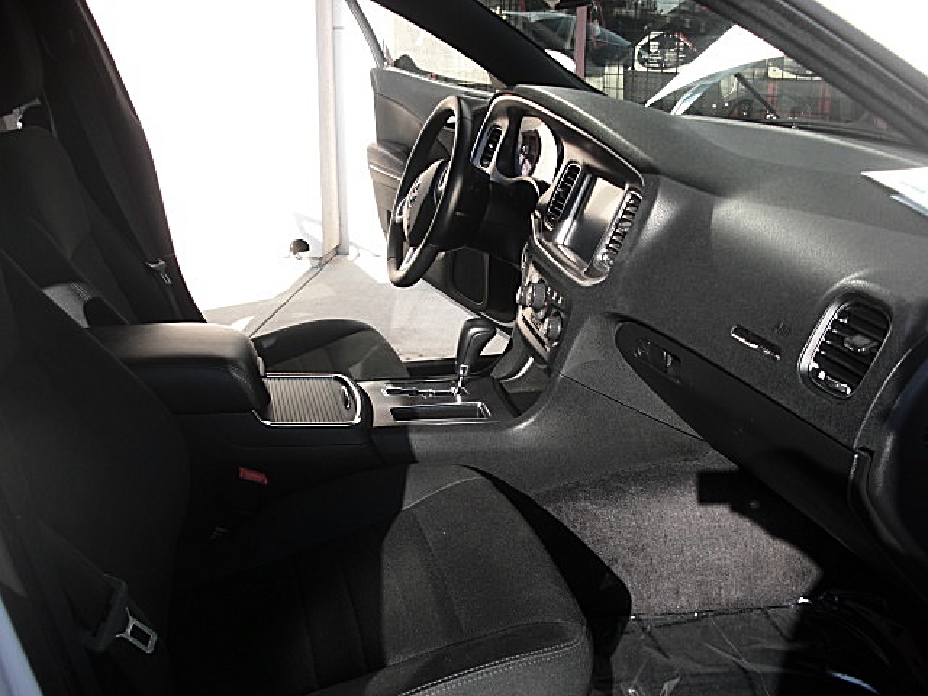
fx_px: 965
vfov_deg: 39.7
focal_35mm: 36
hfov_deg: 51.4
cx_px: 464
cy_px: 348
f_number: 2.8
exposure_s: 1/200
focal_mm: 6.3
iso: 50
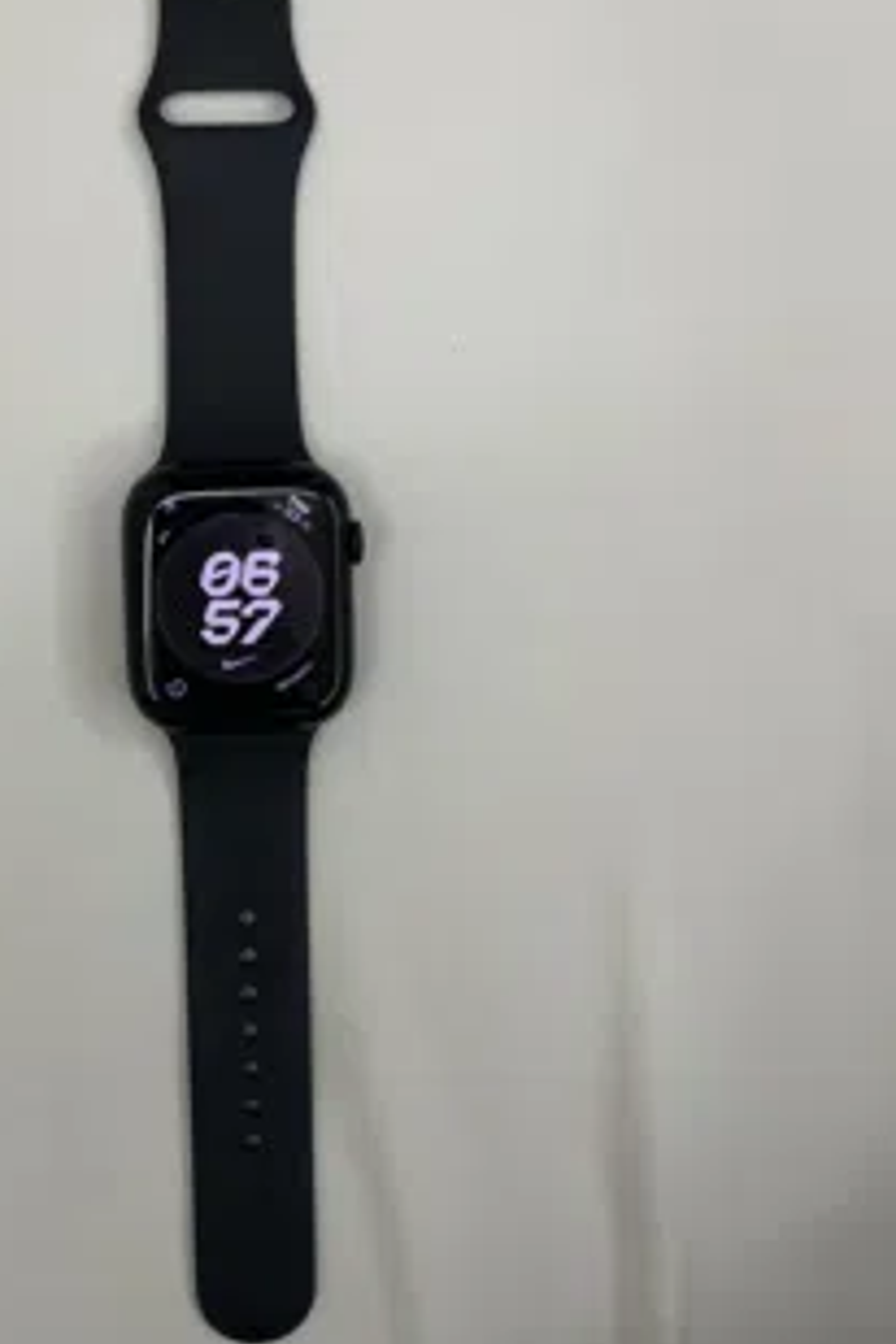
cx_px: 248
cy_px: 683
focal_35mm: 35
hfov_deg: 37.1
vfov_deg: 54.4
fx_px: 1307
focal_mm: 5.1
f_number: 1.6
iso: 200
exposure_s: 1/50
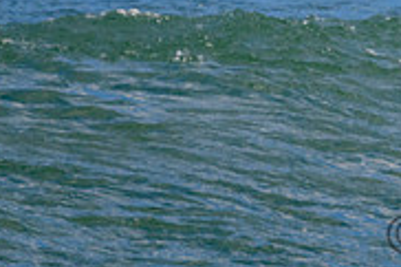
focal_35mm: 3513
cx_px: 554
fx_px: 39095
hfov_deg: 0.6
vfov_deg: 0.4
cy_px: -100
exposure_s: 1/2000
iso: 800
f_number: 11
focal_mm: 800
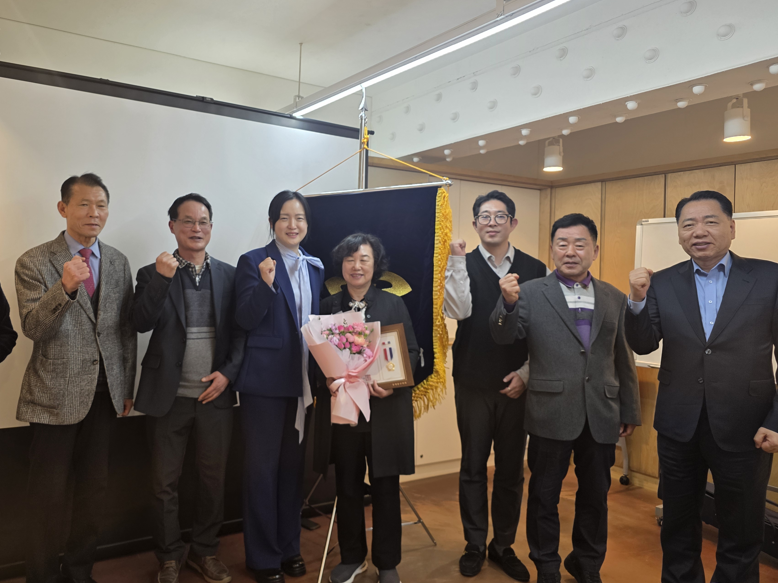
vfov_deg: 51.3
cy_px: 275
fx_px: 607
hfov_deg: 64.9
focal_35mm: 27
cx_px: 322
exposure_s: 1/120
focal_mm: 6.3
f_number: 1.7
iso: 125
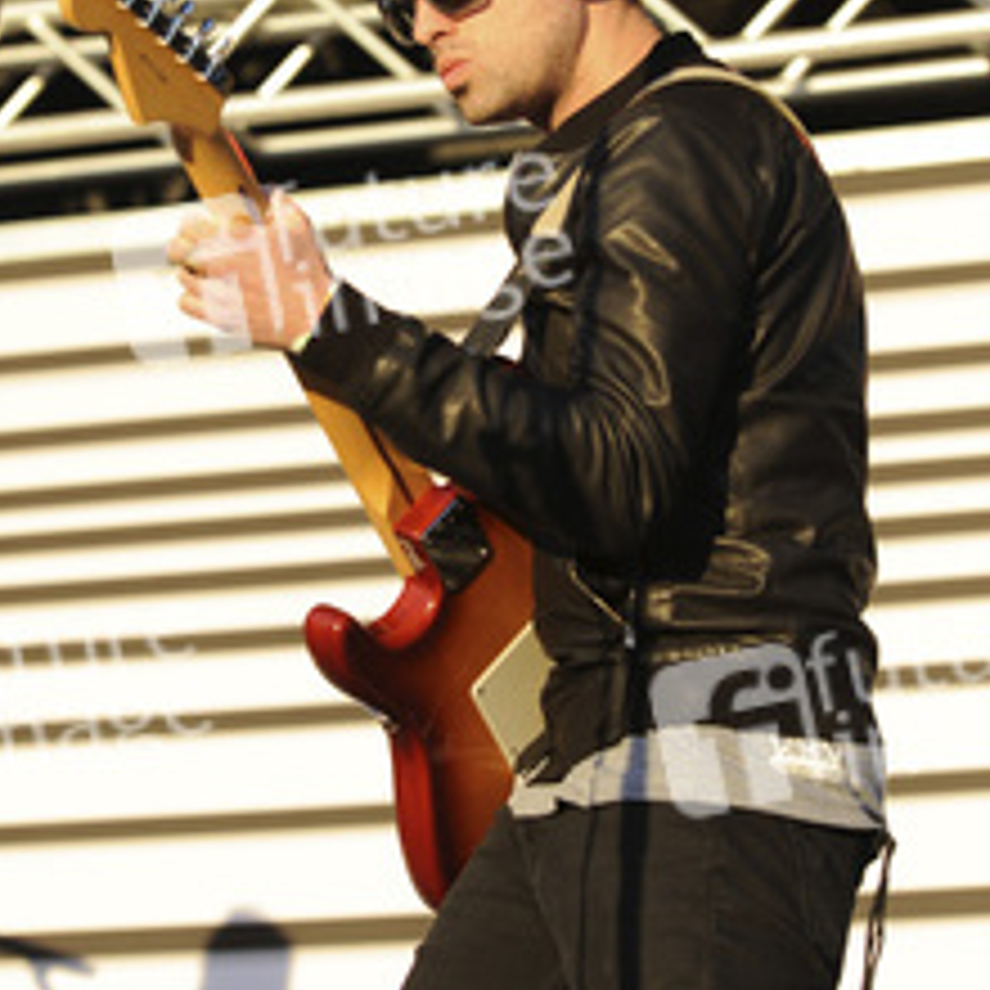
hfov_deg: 13.1
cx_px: 475
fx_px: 4303
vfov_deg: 13.1
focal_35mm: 133
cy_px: 486
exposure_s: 1/500
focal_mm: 86
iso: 200
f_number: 4
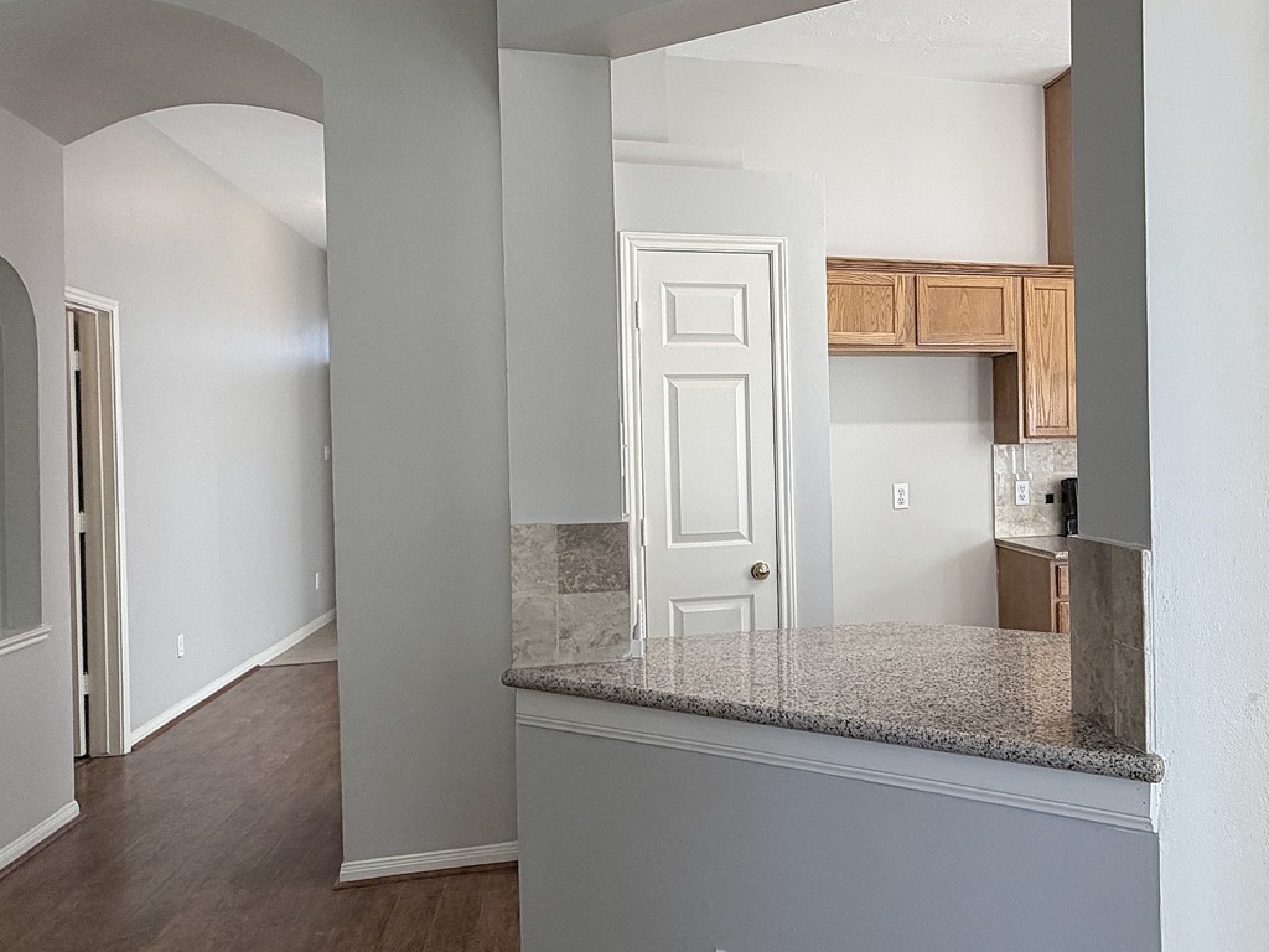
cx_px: 896
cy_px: 444
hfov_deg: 61.1
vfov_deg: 49.7
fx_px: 1026
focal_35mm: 28
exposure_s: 1/120
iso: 160
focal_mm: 2.22
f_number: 2.2
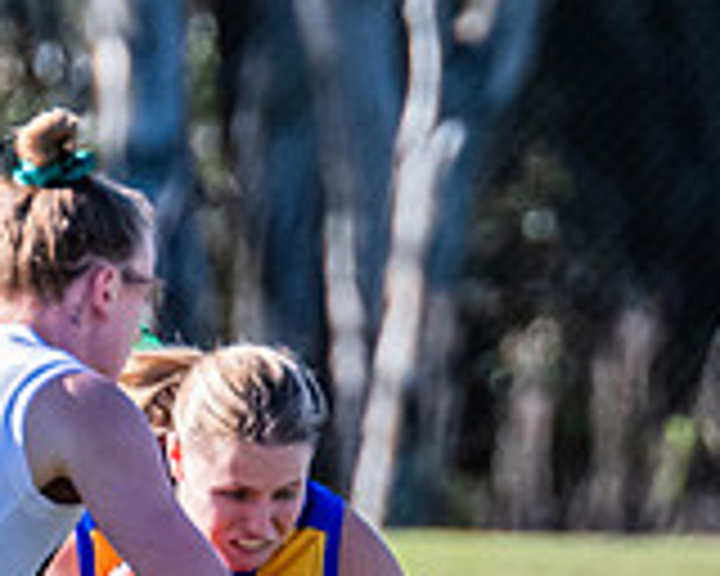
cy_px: 1015
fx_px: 59133
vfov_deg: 0.6
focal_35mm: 2775
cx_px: 272
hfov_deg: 0.7
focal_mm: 420
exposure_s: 1/1250
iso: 640
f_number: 7.1
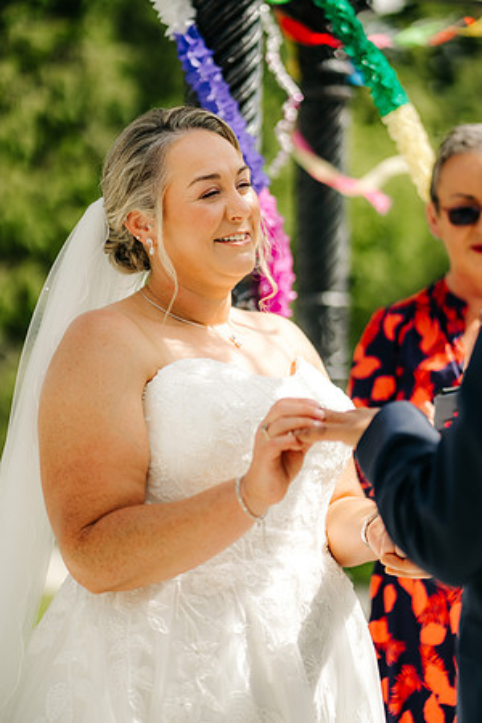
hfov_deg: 16.1
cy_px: 362
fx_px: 1707
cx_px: 241
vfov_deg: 23.9
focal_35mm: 85
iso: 100
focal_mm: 85
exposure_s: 1/4000
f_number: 2
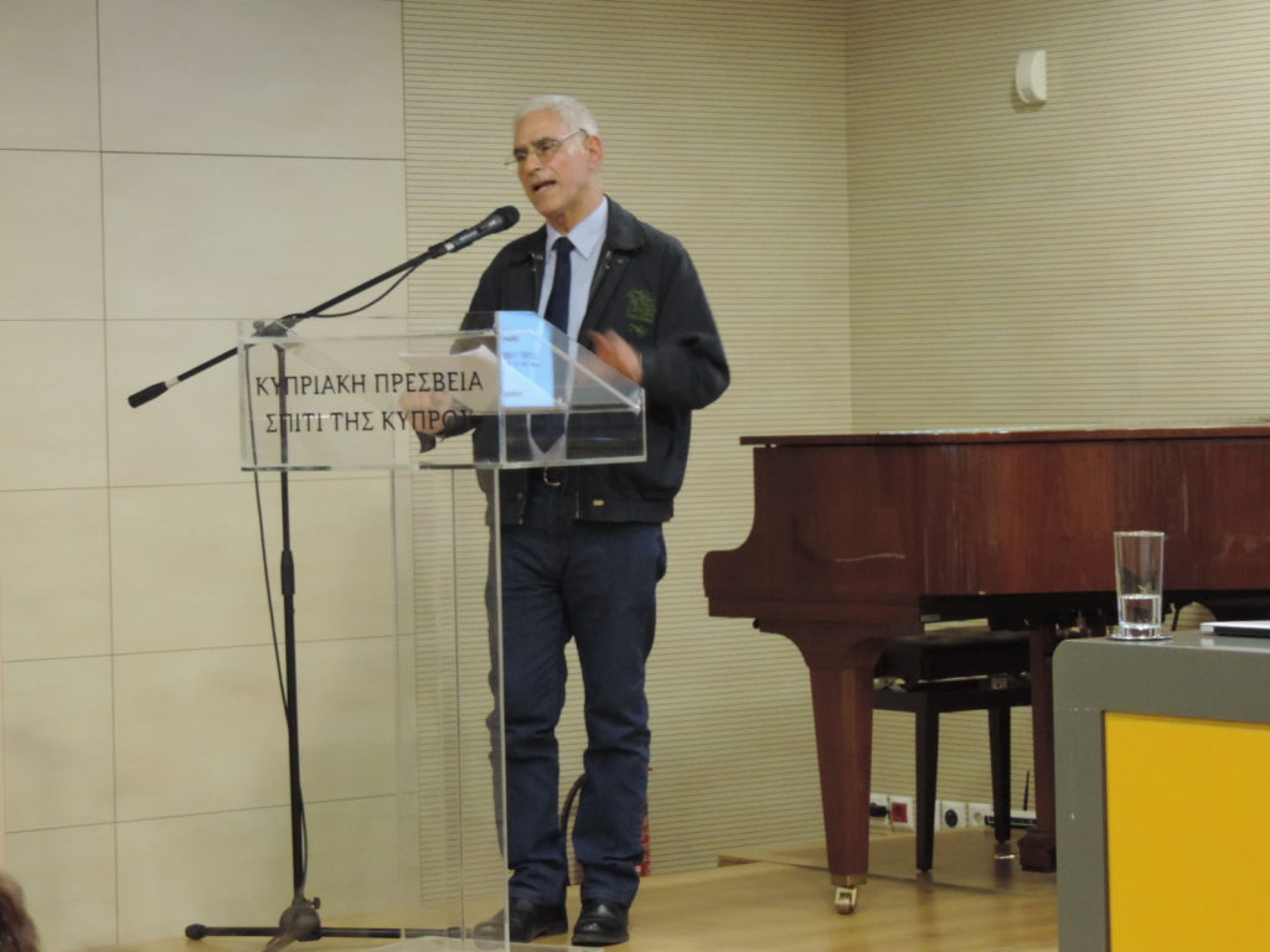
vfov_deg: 14.1
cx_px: 635
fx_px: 3852
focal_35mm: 105
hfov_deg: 18.7
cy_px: 476
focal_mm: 18.7
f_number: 4.2
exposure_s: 1/15
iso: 800
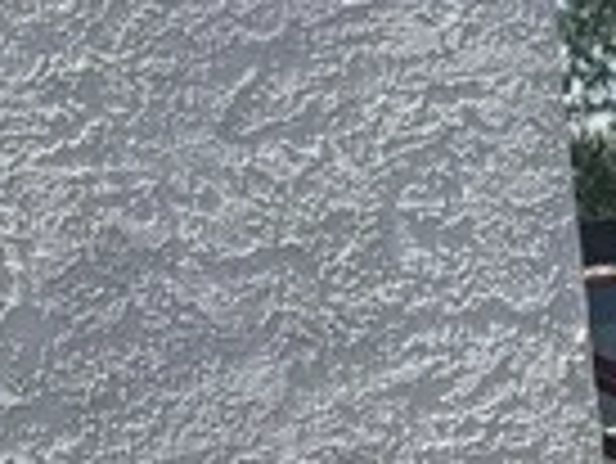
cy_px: 1333
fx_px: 3188
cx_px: 324
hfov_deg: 11.0
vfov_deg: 7.4
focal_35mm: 179
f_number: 1.78
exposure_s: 1/3953
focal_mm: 6.76
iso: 80
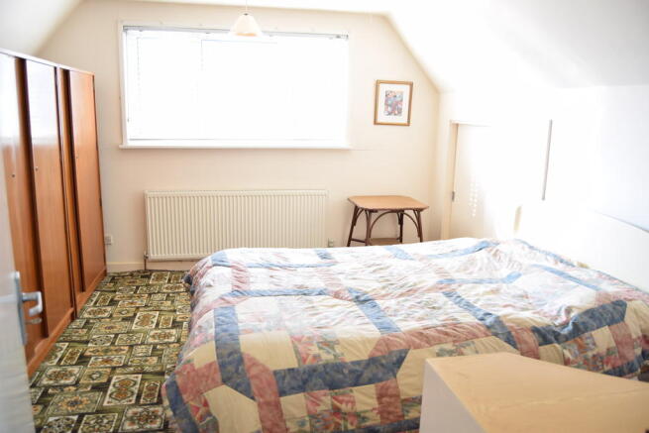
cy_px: 216
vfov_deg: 48.0
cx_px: 324
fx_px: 487
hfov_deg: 67.4
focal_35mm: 27
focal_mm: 18
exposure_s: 1/10
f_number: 3.5
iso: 100
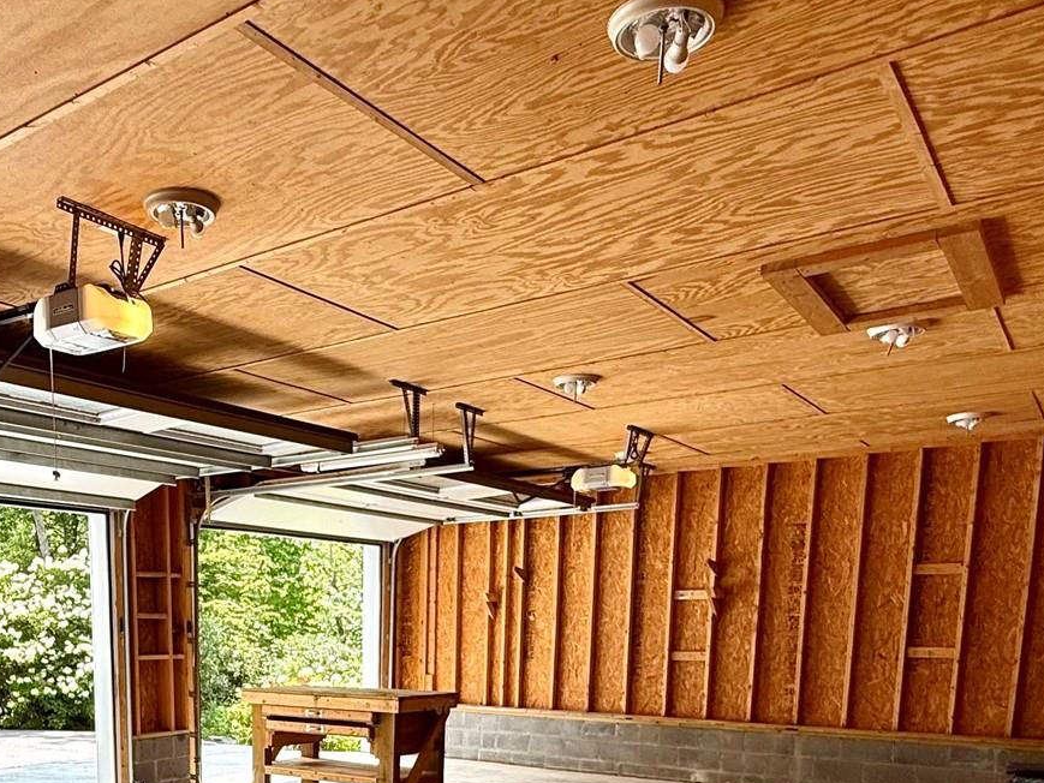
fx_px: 995
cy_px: 778
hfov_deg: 54.0
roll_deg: -0.4
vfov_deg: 38.3
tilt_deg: -7.8
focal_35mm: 33
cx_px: 332
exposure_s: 1/176
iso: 50
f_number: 2.2
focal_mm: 2.22
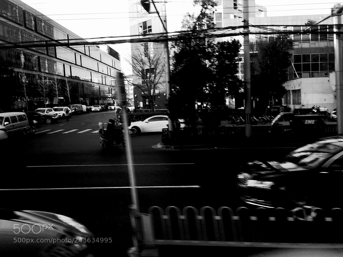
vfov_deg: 48.2
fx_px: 287
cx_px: 172
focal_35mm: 29
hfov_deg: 61.7
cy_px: 128
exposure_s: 1/218
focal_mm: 4.15
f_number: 2.2
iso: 32
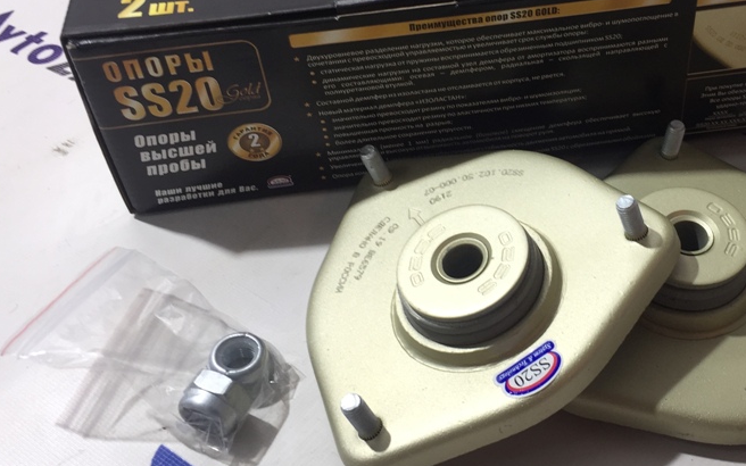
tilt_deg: -47.9
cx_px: 533
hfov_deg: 41.0
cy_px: 170
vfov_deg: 26.8
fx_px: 976
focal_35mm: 48
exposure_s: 1/50
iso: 32
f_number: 2.2
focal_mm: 4.15
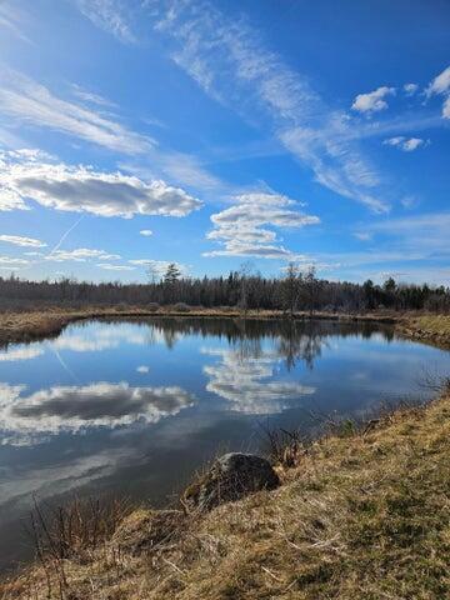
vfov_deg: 73.9
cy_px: 300
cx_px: 225
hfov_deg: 58.9
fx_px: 399
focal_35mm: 23
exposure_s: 1/3455
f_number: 1.8
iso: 25
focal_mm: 5.4
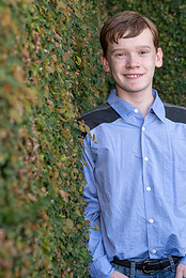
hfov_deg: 8.6
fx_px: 1229
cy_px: 140
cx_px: 133
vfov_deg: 12.9
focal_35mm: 159
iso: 640
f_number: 5
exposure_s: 1/250
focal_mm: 92
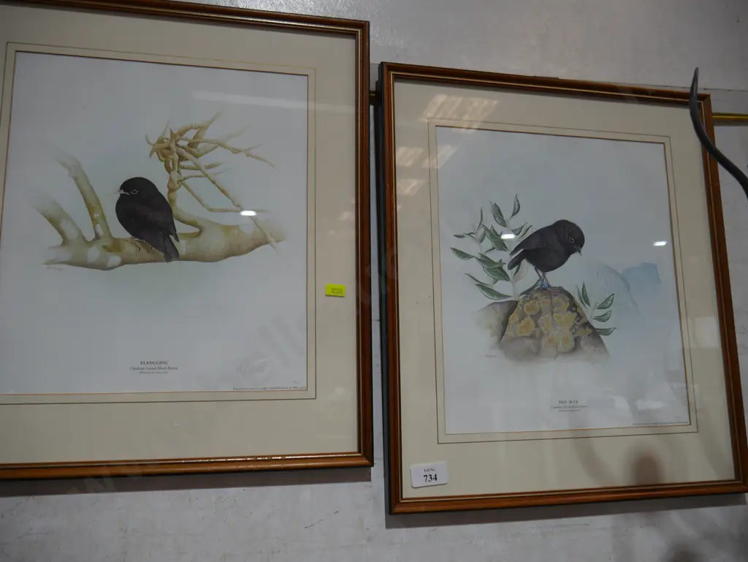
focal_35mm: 28
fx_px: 605
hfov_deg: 63.4
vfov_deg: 49.8
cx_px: 374
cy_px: 281
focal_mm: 14
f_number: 3.5
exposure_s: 1/80
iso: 200
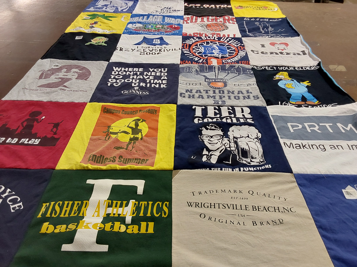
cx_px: 178
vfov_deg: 49.7
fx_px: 289
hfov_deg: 63.4
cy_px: 134
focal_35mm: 28
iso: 100
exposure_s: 1/60
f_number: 1.9
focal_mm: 2.91
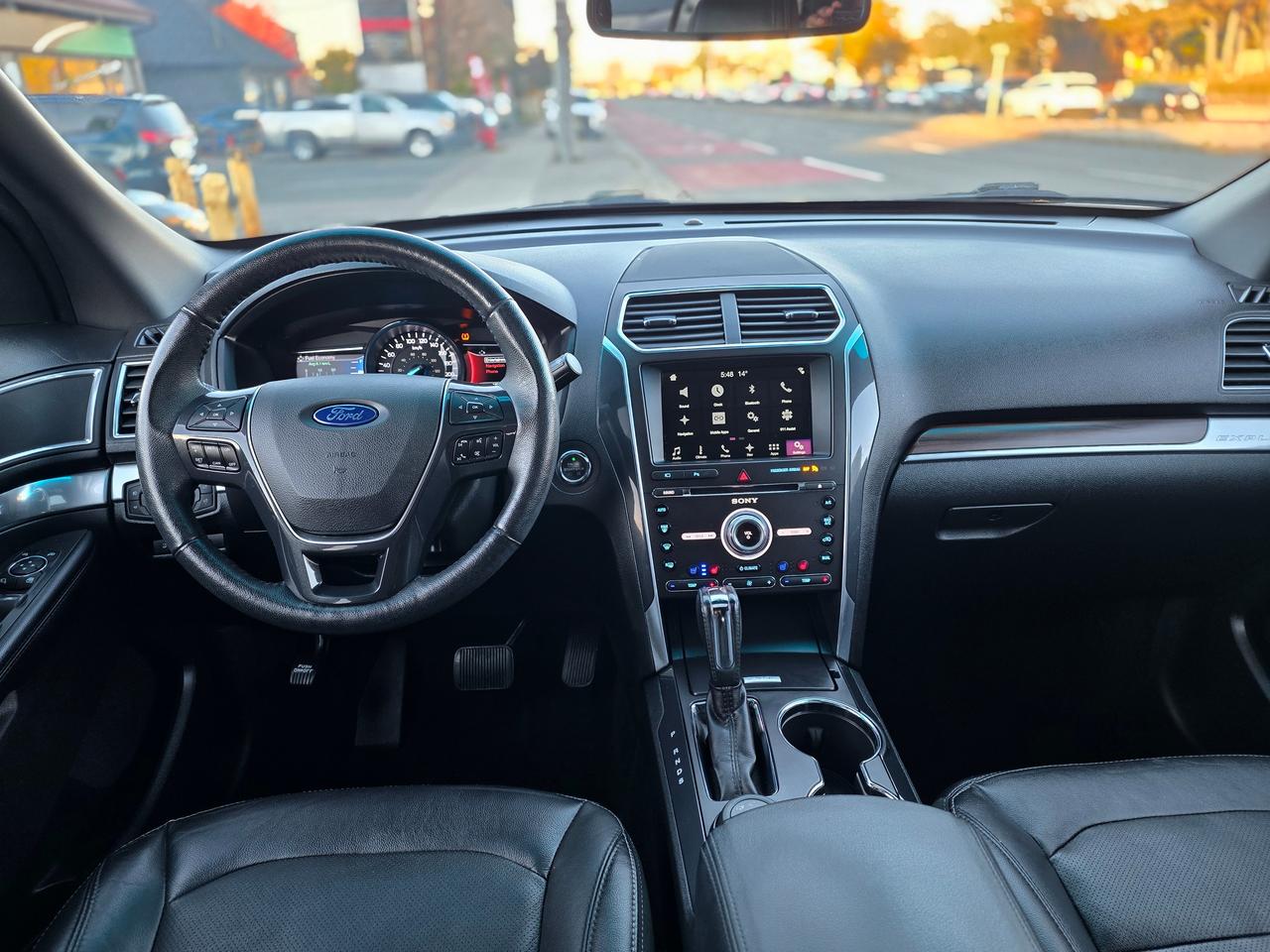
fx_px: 844
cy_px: 476
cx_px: 635
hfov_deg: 73.9
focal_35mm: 23
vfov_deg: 58.9
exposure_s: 1/57
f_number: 1.7
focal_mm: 6.25
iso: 80
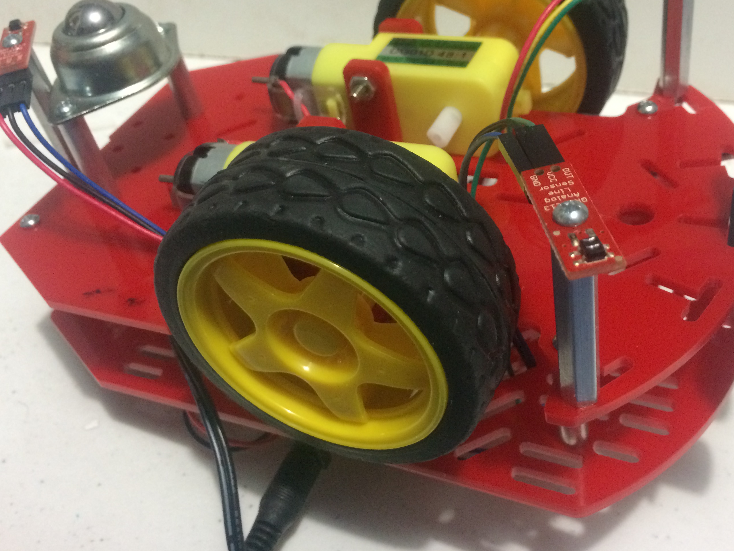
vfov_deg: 38.5
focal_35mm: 37
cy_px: 211
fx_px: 785
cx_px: 406
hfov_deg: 50.0
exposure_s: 1/20
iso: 320
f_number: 2.2
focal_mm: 4.15
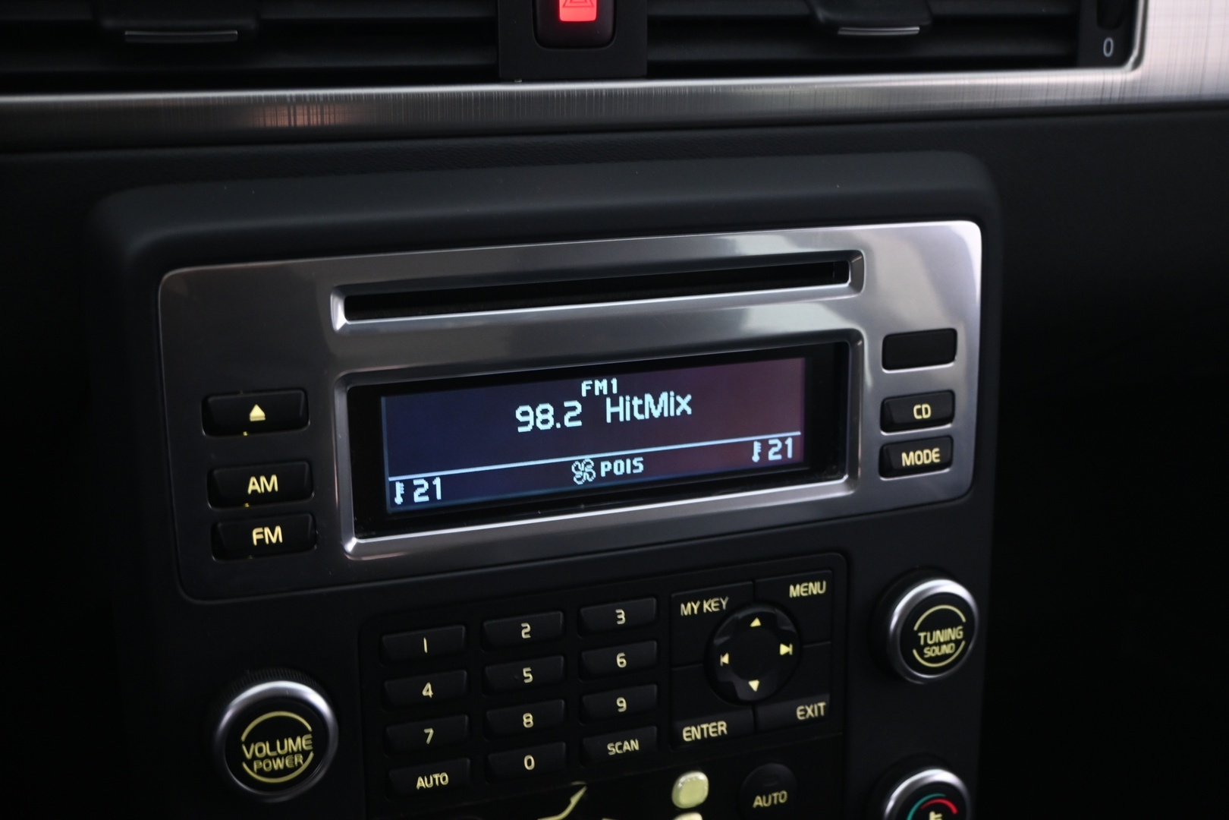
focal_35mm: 44
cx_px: 614
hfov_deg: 45.0
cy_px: 410
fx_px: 1485
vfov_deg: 30.8
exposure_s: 1/5
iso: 1000
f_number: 4.8
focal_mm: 29
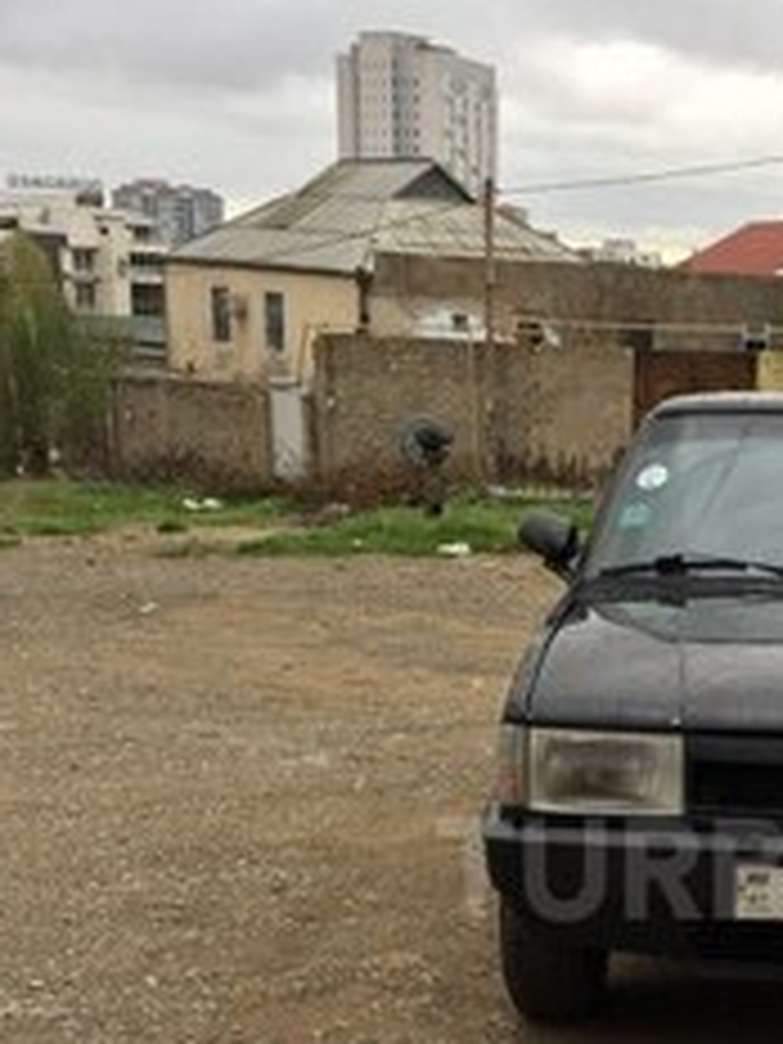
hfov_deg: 22.7
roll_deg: -2.8
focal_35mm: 62
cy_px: 868
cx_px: 783
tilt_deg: -17.1
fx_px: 1870
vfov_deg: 30.3
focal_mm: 4.15
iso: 32
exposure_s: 1/102
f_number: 2.2
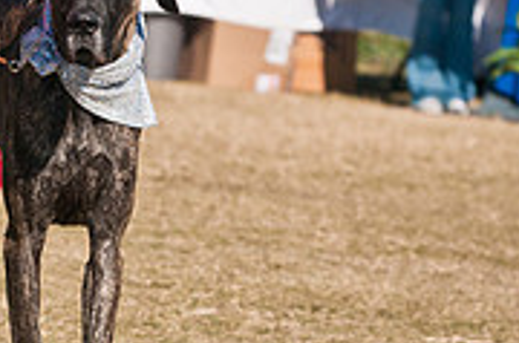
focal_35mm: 654
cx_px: -98
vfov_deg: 2.1
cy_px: -10
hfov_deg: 3.2
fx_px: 9398
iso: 400
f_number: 5.6
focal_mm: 135
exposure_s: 1/3200
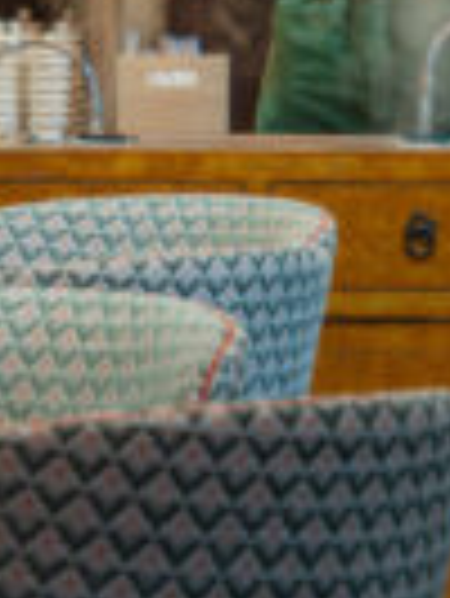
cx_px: 410
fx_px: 7337
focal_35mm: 424
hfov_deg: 3.5
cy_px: -474
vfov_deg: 4.6
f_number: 4
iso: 400
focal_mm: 54
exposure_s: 1/10
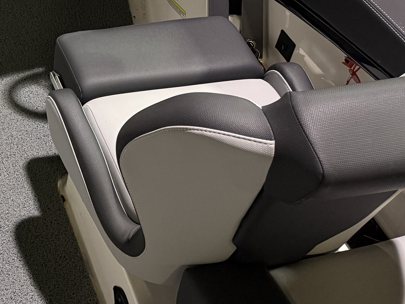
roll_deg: -0.3
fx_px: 725
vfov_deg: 21.6
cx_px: -69
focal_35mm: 62
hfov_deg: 27.7
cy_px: -80
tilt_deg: -29.2
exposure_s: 1/60
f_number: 1.78
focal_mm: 6.76
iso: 400
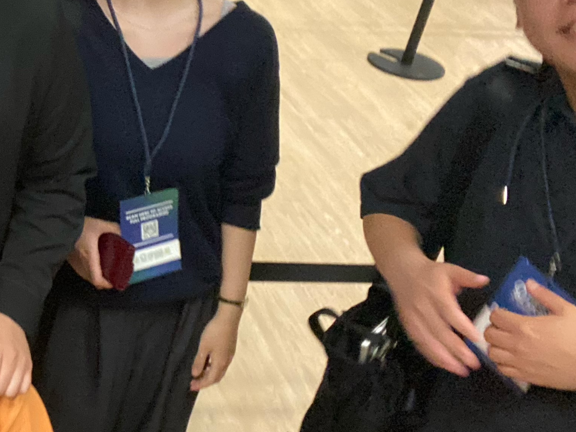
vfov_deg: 24.0
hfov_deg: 29.0
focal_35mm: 61
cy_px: 197
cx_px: -38
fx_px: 1015
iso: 400
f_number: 2.2
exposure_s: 1/40
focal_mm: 2.71
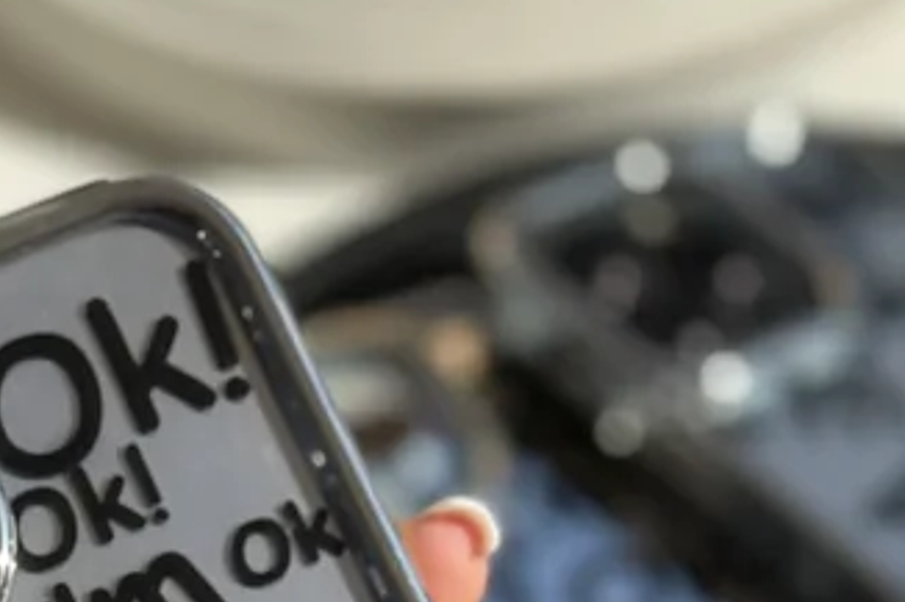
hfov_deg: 14.8
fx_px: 3467
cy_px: 899
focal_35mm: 138
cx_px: 198
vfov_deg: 9.6
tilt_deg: -50.7
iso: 100
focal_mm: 6.86
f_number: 1.78
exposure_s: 1/5882
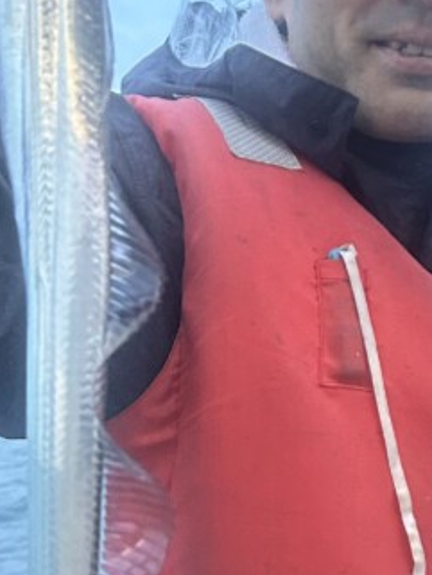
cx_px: 333
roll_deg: +4.1
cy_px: 426
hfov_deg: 18.1
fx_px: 1347
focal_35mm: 81
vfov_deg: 23.9
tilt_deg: -6.6
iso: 250
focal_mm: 5.7
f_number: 1.5
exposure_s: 1/60
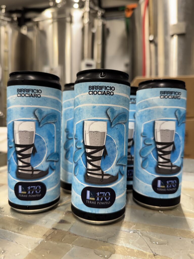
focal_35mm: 24
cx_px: 97
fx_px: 179
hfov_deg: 56.8
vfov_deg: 71.6
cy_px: 130
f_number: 1.78
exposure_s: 1/100
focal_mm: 6.76
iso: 160
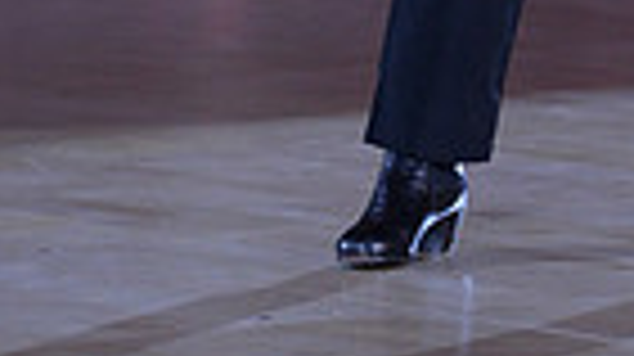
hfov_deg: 2.6
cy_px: -577
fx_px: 14074
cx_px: 681
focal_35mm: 838
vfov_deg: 1.4
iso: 2000
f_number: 5.6
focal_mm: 195
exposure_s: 1/250
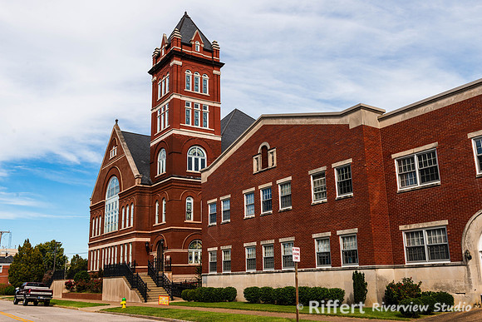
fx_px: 469
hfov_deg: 54.4
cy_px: 161
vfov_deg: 37.9
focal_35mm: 35
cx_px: 241
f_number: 9
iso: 100
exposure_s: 1/250
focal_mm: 35
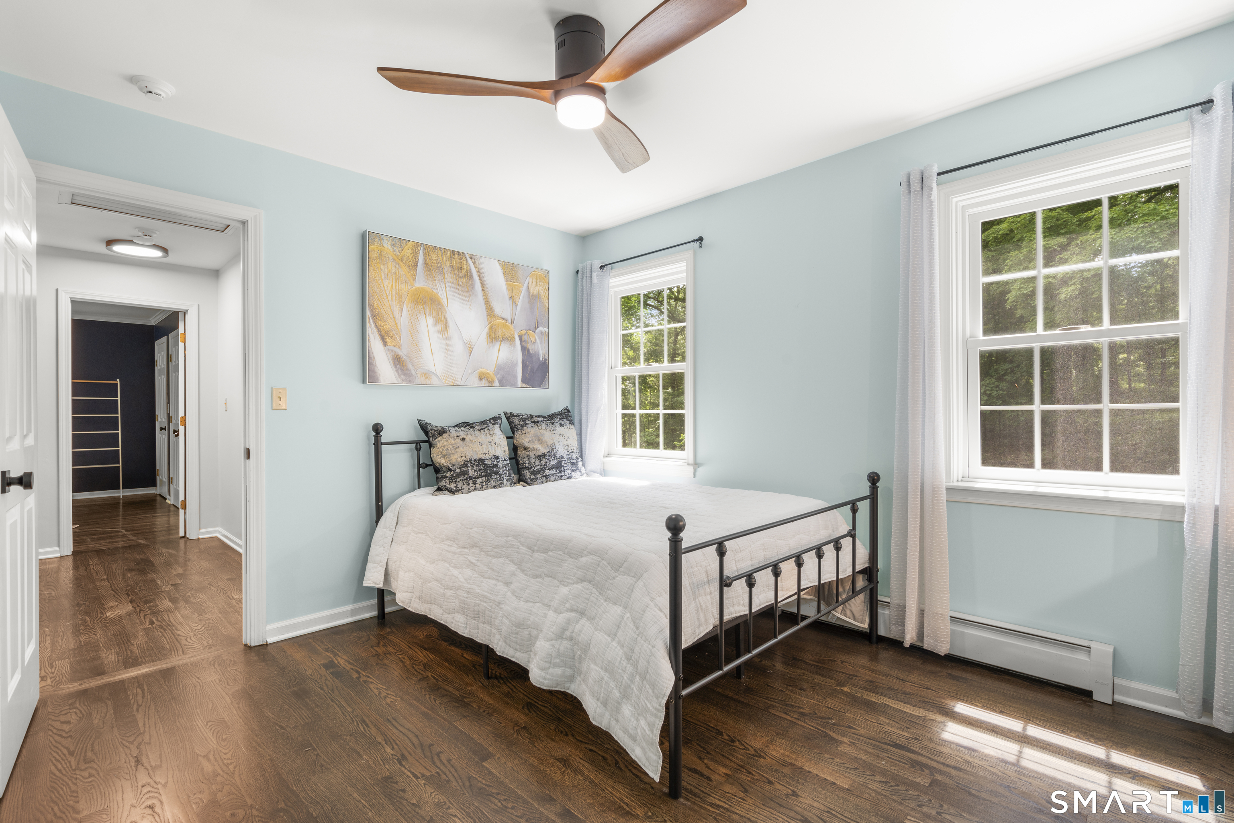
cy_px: 412
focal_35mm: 16
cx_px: 617
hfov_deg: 96.7
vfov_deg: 73.7
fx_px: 548
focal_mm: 16
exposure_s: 1/1.25
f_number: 9
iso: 200
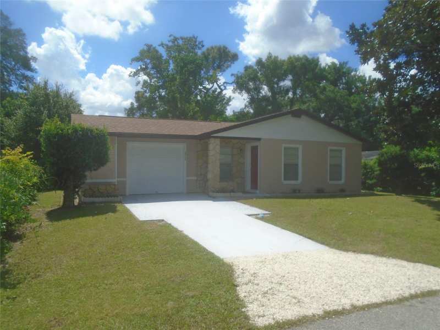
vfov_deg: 53.1
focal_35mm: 26
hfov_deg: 67.3
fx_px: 330
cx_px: 220
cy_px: 165
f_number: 8
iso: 100
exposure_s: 1/250
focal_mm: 4.6
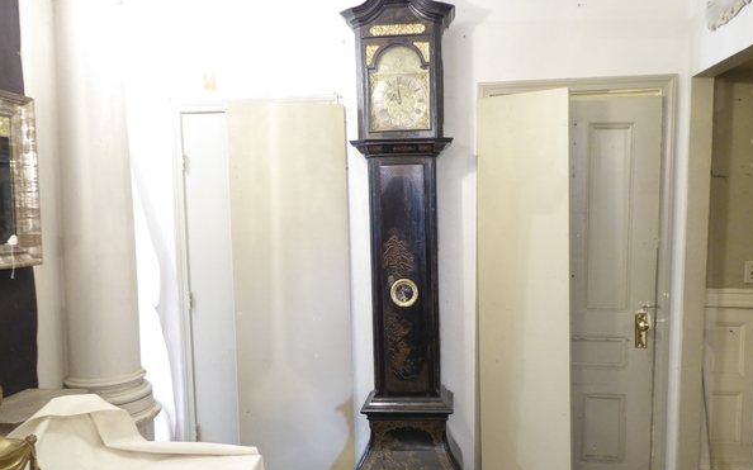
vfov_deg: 41.8
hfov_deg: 62.9
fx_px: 616
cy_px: 261
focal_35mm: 30
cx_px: 379
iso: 500
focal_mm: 5
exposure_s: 1/4
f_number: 3.5
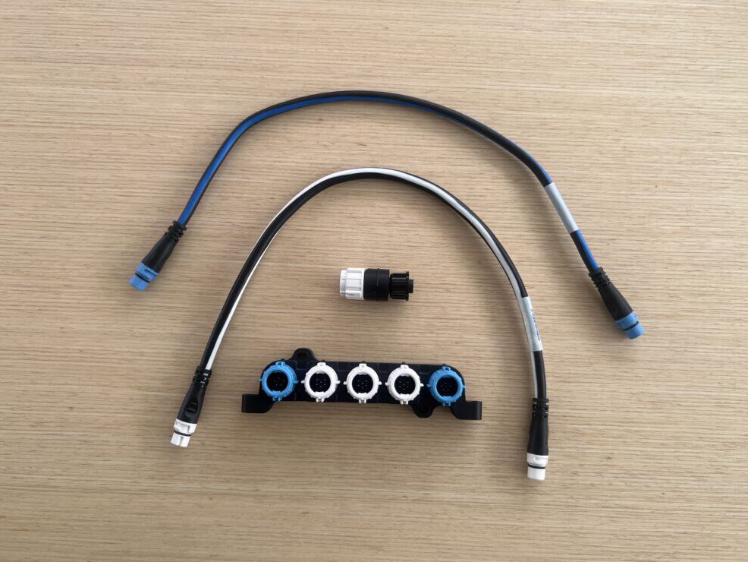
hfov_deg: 65.3
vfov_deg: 51.4
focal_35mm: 27
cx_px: 376
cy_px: 283
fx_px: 584
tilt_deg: -84.8
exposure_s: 1/121
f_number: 1.5
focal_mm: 5.7
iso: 64
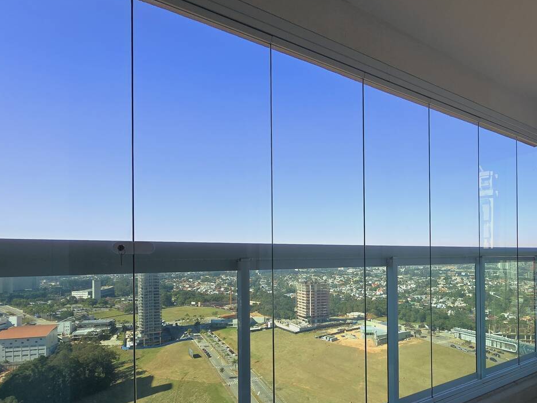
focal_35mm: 20
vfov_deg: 64.9
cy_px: 255
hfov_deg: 79.8
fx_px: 310
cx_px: 344
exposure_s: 1/2000
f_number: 2.2
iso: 64
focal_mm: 2.2
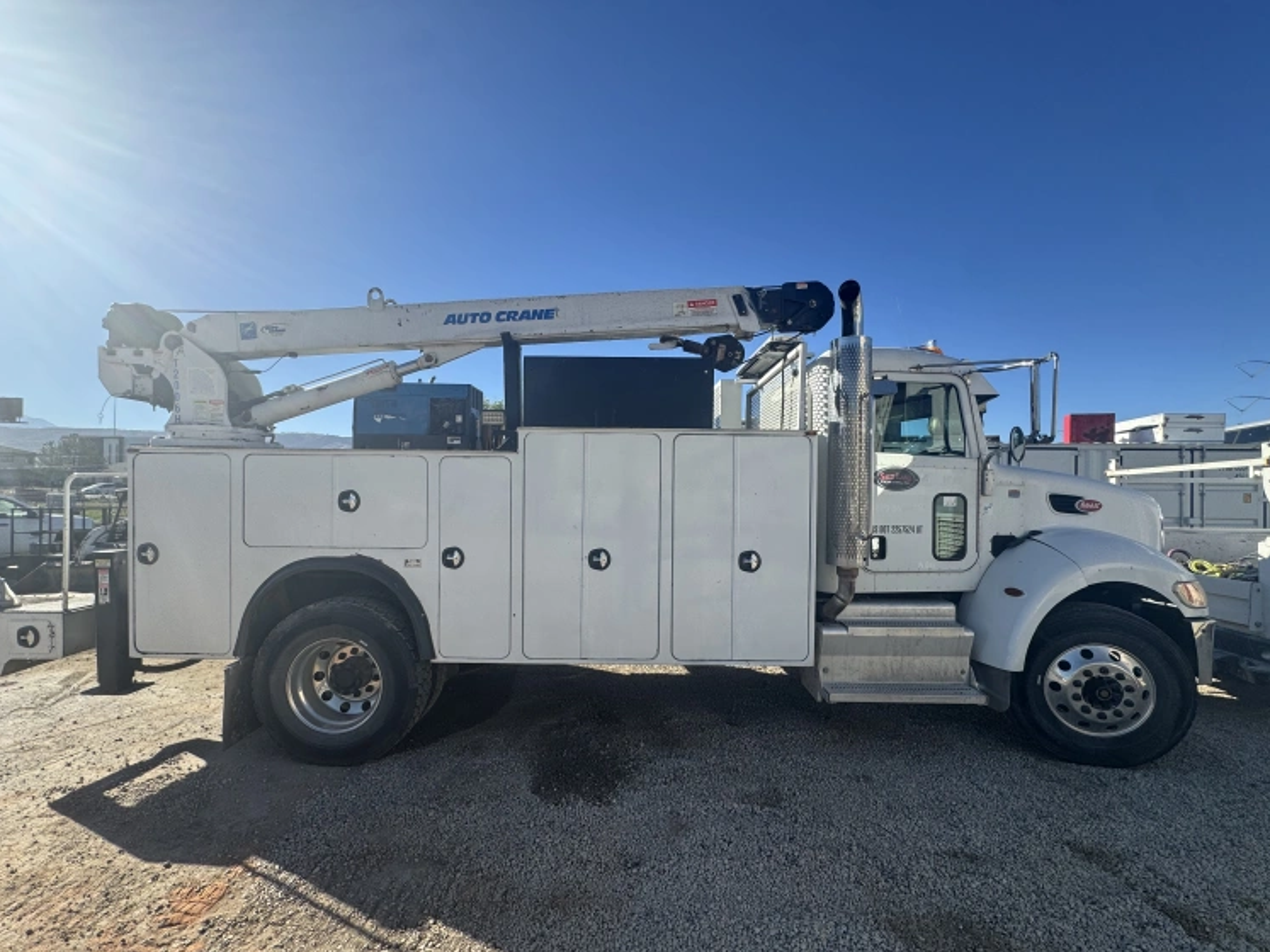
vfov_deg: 81.7
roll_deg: -0.9
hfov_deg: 98.2
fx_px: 550
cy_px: 496
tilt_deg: -0.3
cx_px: 632
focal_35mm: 15
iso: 50
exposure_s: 1/1217
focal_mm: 2.22
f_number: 2.2
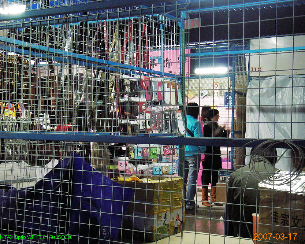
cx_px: 142
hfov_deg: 32.5
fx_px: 523
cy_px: 122
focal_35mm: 58
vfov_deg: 26.2
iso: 200
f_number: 3.6
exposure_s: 1/3.33
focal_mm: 9.2
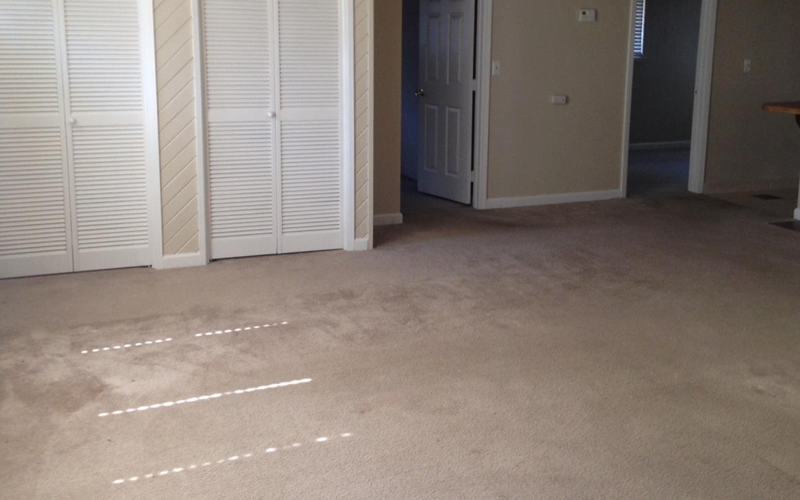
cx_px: 422
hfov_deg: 44.3
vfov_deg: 28.5
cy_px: 183
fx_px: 981
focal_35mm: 45
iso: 80
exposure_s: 1/20
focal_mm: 4.12
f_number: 2.4
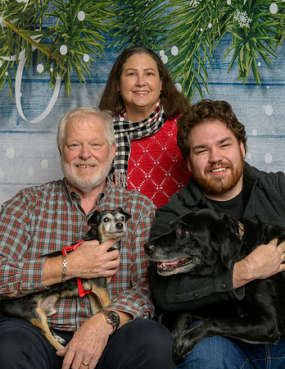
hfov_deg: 22.6
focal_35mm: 66
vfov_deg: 29.0
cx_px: 169
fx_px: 712
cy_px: 202
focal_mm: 40
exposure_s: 1/125
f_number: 10
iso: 400
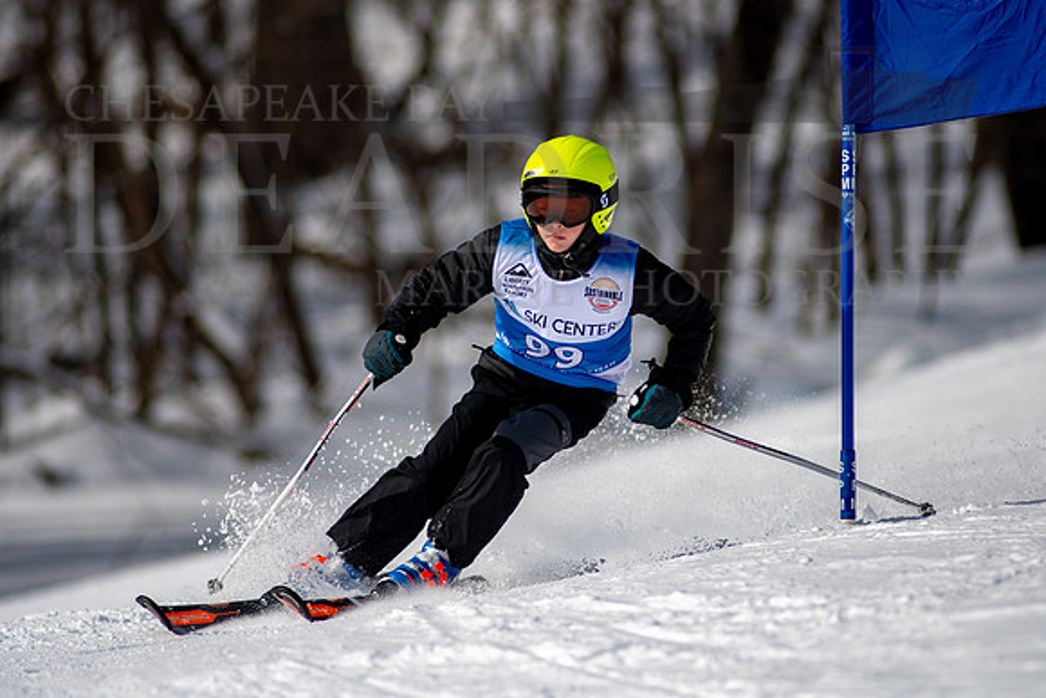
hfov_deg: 4.2
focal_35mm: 491
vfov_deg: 2.8
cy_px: 349
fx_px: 14273
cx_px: 571
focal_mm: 300
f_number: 2.8
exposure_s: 1/6400
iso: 100
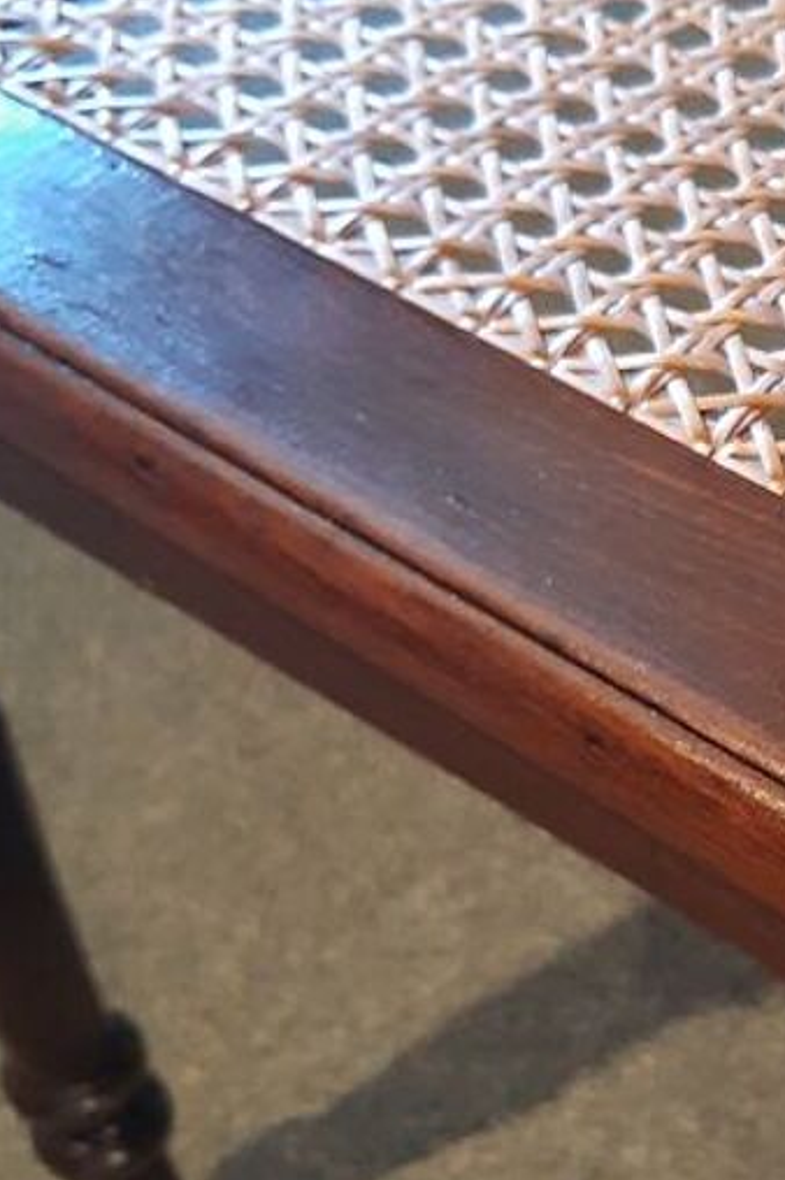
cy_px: 728
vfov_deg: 28.4
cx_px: 1068
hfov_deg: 17.7
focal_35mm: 71
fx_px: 2325
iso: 320
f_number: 1.7
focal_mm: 3.92
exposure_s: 1/25
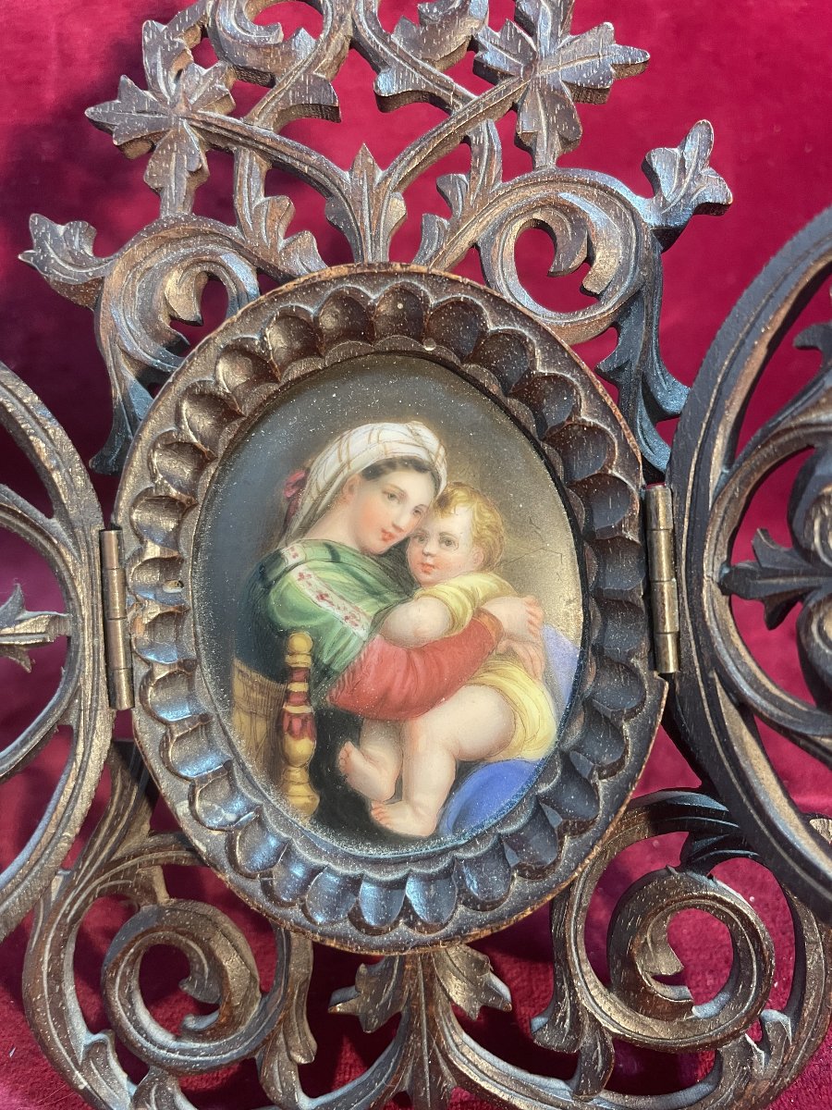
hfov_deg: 53.1
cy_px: 555
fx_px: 833
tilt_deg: -29.1
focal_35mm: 26
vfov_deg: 67.3
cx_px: 416
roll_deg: +4.9
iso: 160
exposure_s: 1/50
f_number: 1.6
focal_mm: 4.2
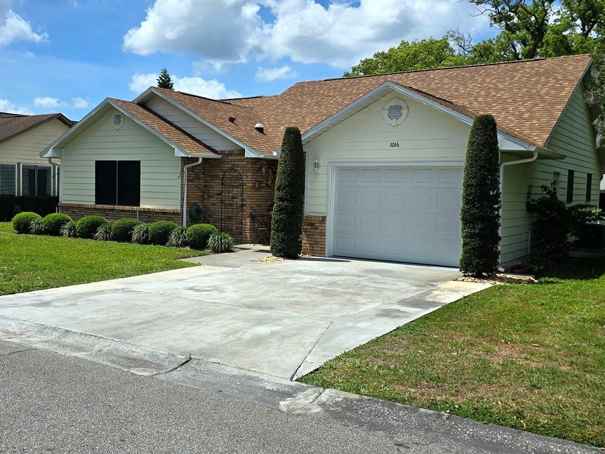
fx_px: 629
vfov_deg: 39.7
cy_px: 226
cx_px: 252
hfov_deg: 51.1
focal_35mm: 36
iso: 12
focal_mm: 6.3
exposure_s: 1/1429
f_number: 1.7
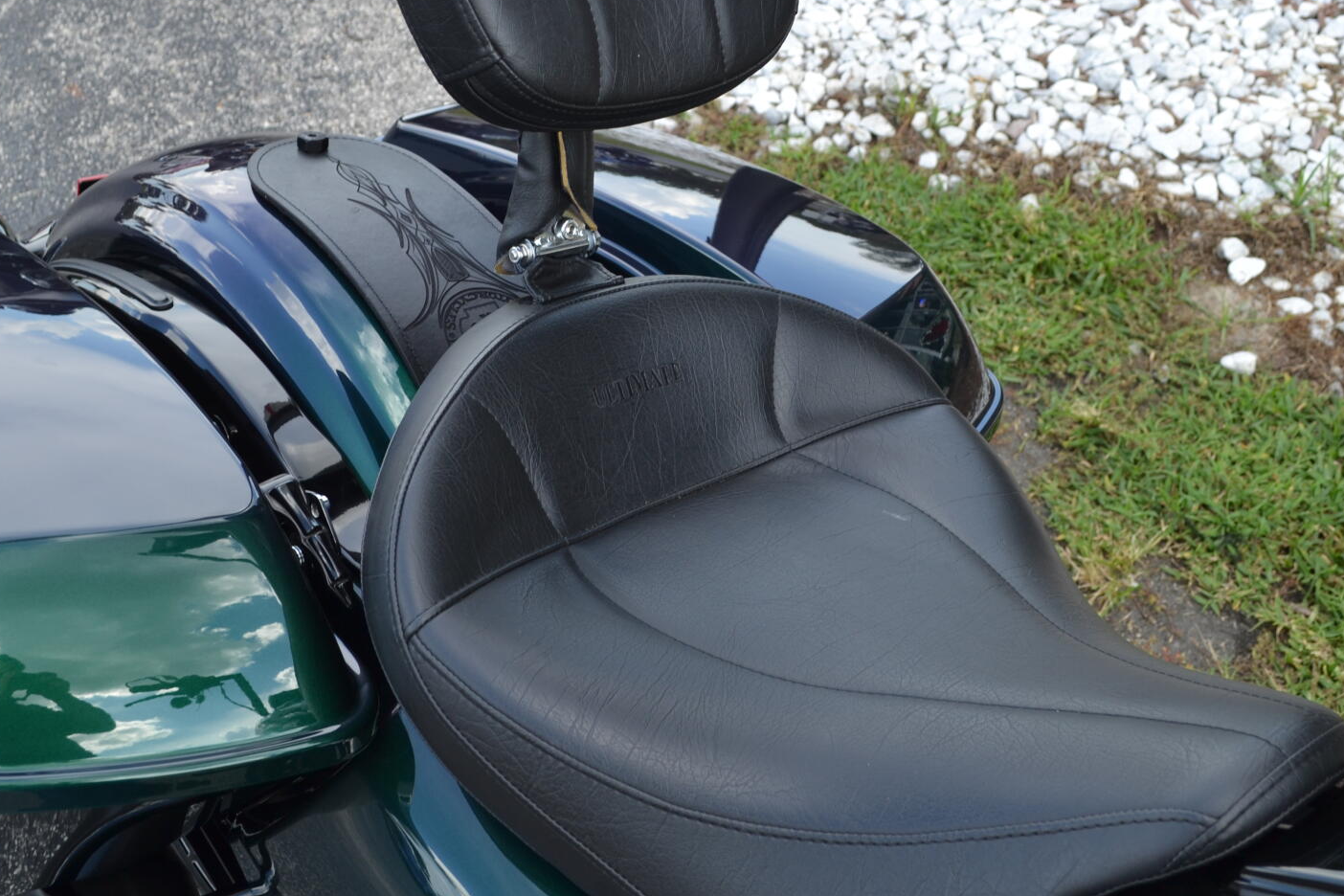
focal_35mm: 47
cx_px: 683
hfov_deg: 41.9
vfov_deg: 28.6
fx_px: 1755
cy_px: 386
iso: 110
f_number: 5.6
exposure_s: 1/125
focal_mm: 22
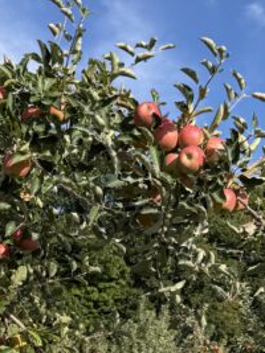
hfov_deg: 20.1
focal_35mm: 72
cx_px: 33
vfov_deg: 25.6
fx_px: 736
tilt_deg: +1.8
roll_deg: -0.1
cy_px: 357
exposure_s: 1/3021
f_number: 1.78
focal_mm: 6.76
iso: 80
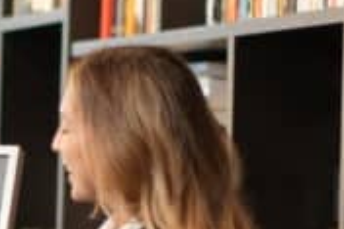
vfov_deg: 4.2
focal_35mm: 328
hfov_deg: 6.2
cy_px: 237
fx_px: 3131
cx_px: -94
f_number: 1.2
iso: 100
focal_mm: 50
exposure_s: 1/125
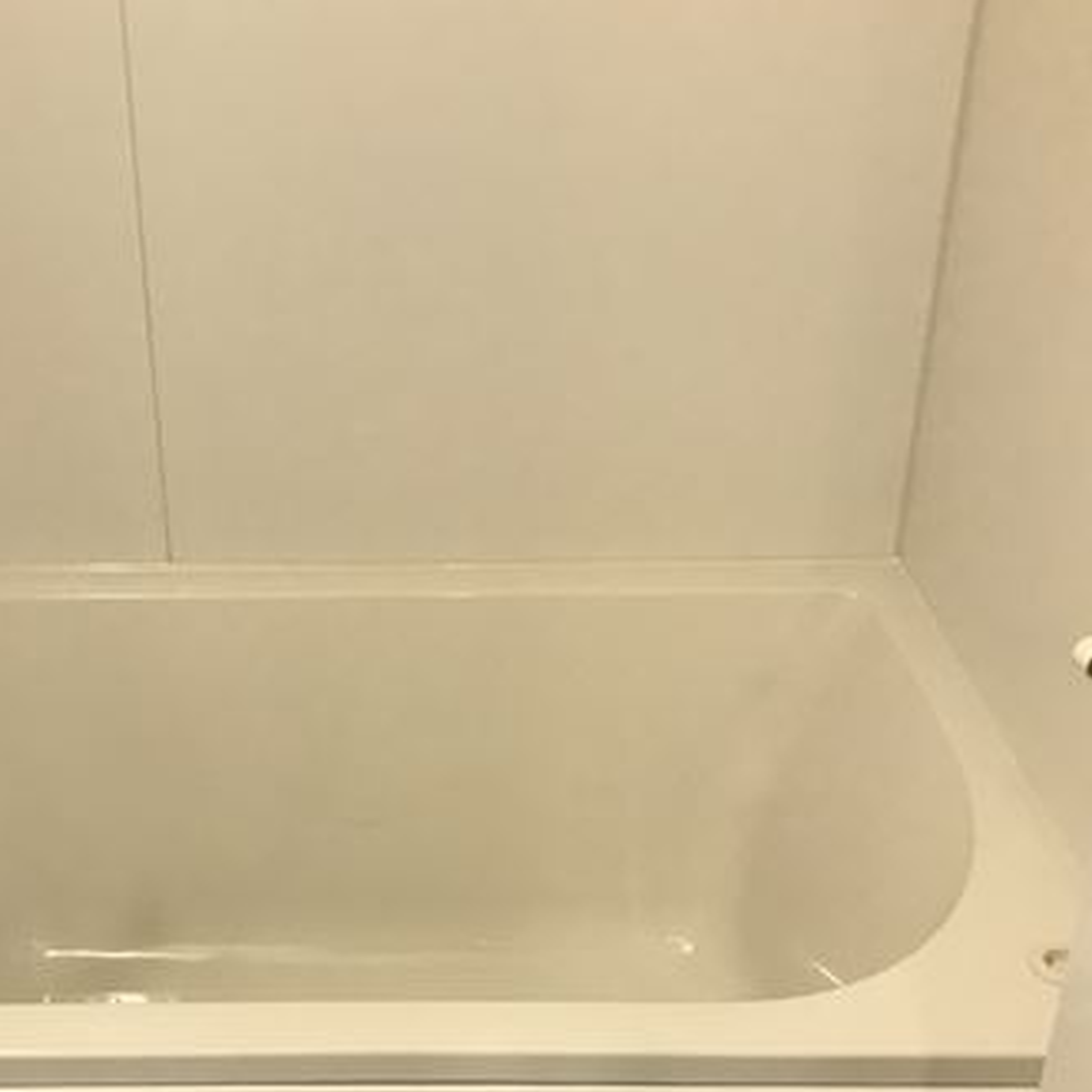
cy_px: 711
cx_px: 354
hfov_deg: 35.0
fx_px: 1713
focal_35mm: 48
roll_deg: +2.4
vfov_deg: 35.1
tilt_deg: -30.0
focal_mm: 3.99
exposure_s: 1/25
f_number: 1.8
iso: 40
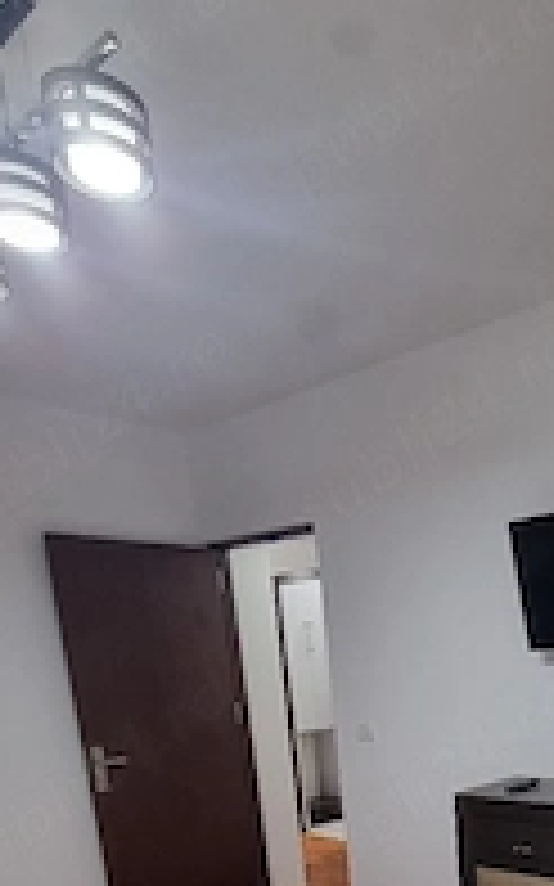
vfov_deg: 55.0
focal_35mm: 28
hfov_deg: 40.3
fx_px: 677
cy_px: 841
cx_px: 522
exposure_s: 1/60.2
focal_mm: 2.2
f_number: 2.2
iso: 400
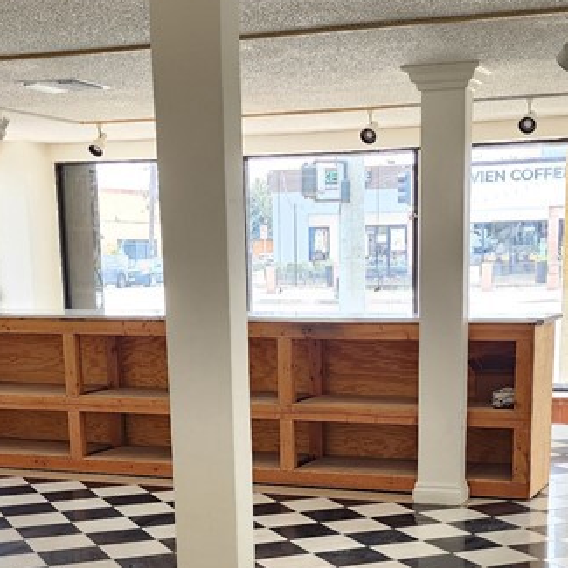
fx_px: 1188
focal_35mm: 64
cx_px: 302
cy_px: 507
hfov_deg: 26.9
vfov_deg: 26.0
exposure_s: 1/120
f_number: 1.8
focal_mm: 6.4
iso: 80
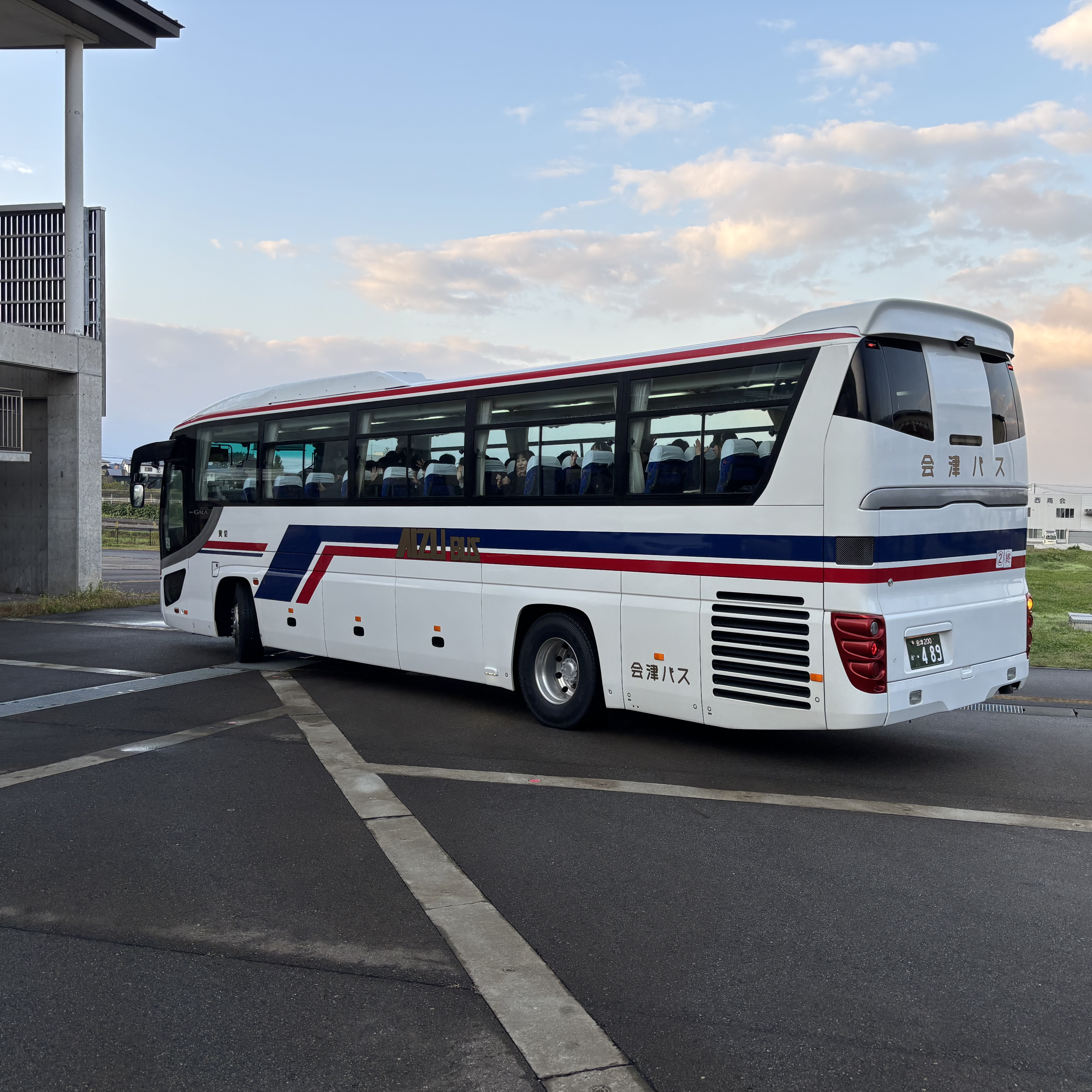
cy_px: 548
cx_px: 651
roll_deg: -1.7
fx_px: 1106
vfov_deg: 52.5
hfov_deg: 52.2
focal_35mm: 31
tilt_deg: -2.3
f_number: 1.6
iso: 50
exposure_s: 1/562
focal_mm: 5.96
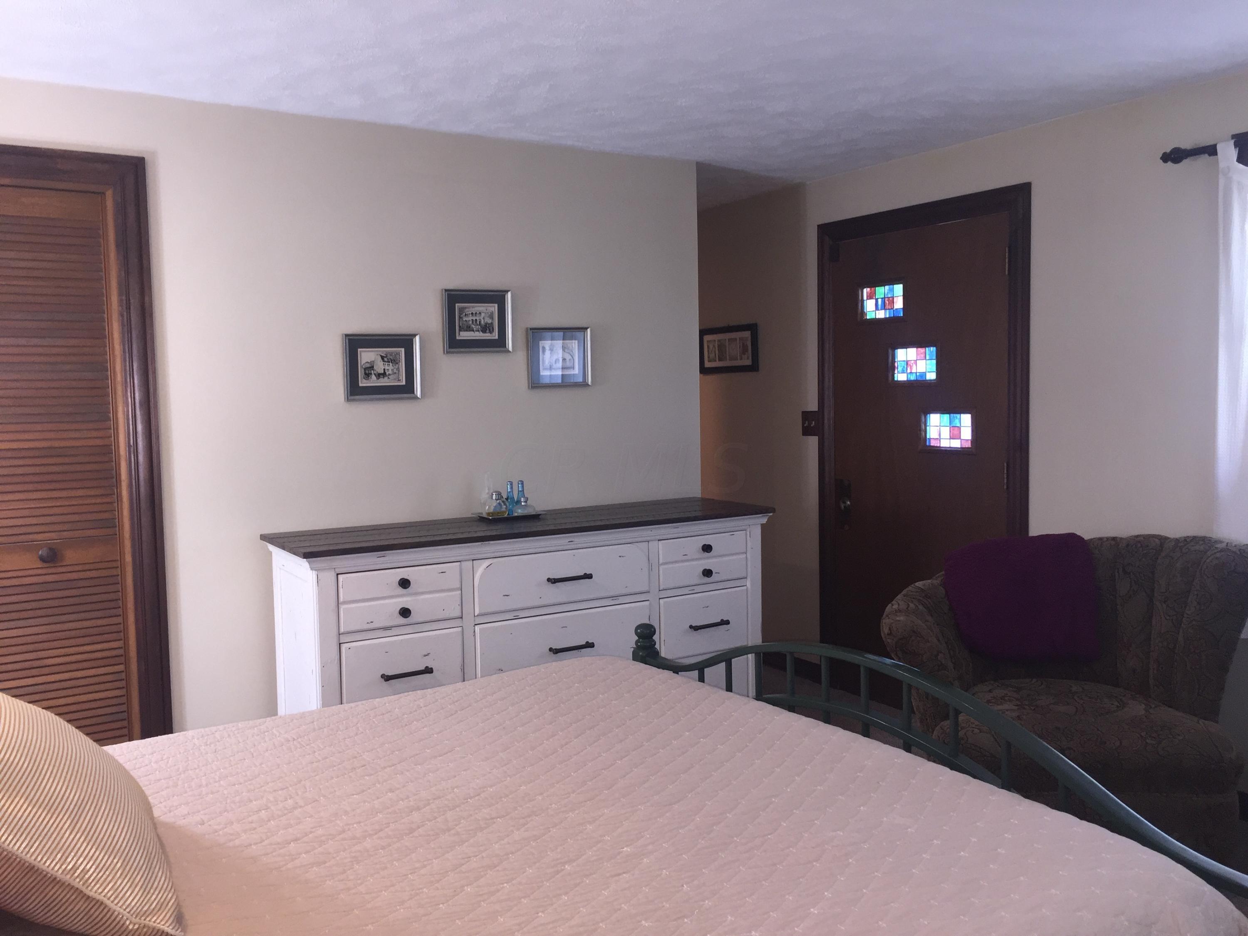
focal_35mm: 29
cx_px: 624
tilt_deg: -5.1
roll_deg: +1.2
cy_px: 468
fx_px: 1046
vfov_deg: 48.2
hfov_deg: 61.7
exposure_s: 1/30
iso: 80
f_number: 2.2
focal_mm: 4.15
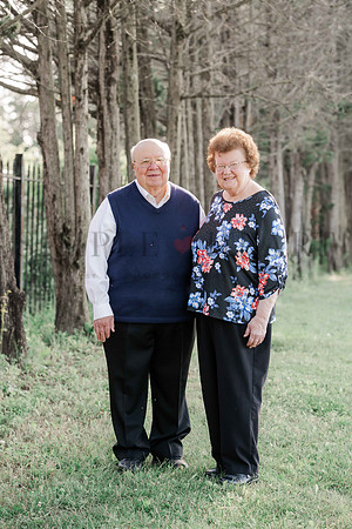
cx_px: 176
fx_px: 1540
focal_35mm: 105
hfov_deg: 13.0
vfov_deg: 19.5
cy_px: 264
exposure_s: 1/320
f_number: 5
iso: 400
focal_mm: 105
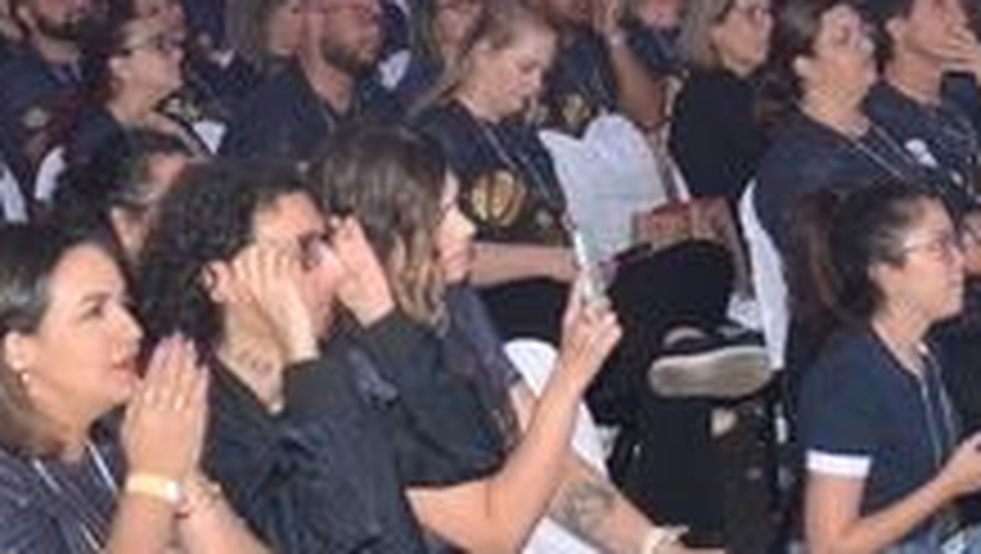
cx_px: 536
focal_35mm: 171
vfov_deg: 7.1
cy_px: -59
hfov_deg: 12.6
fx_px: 4451
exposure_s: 1/60
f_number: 4.2
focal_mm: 34
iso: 800
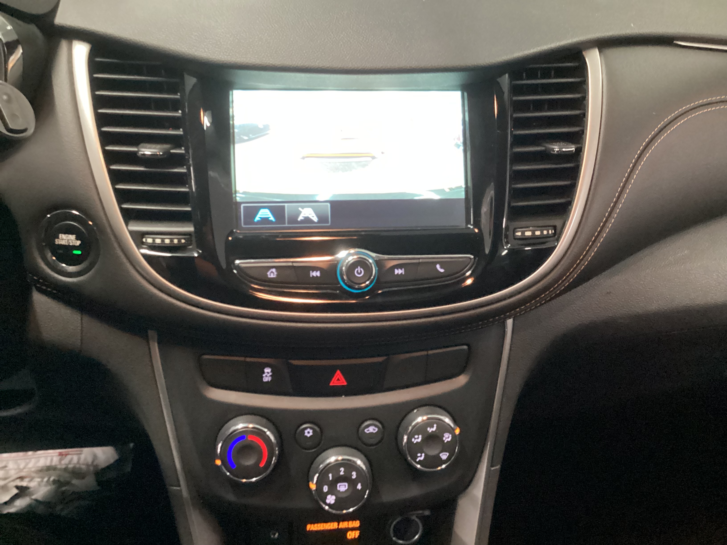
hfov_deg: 58.4
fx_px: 651
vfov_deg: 45.4
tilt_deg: -33.4
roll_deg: -2.7
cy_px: 272
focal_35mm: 31
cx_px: 364
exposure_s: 1/30
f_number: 2.4
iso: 800
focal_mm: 3.3
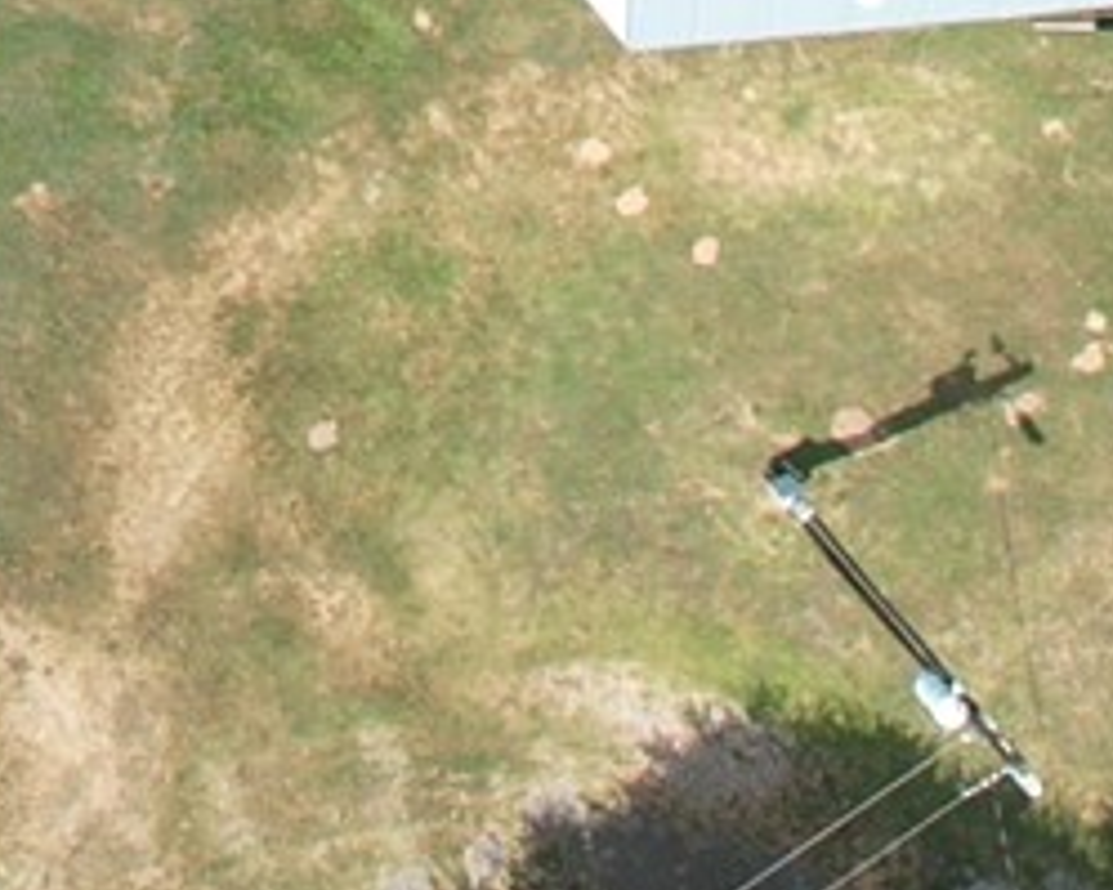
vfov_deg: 7.2
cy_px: -2205
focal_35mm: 180
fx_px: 5927
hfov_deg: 9.8
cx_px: -1292
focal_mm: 8.38
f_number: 2.8
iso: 100
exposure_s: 1/1250
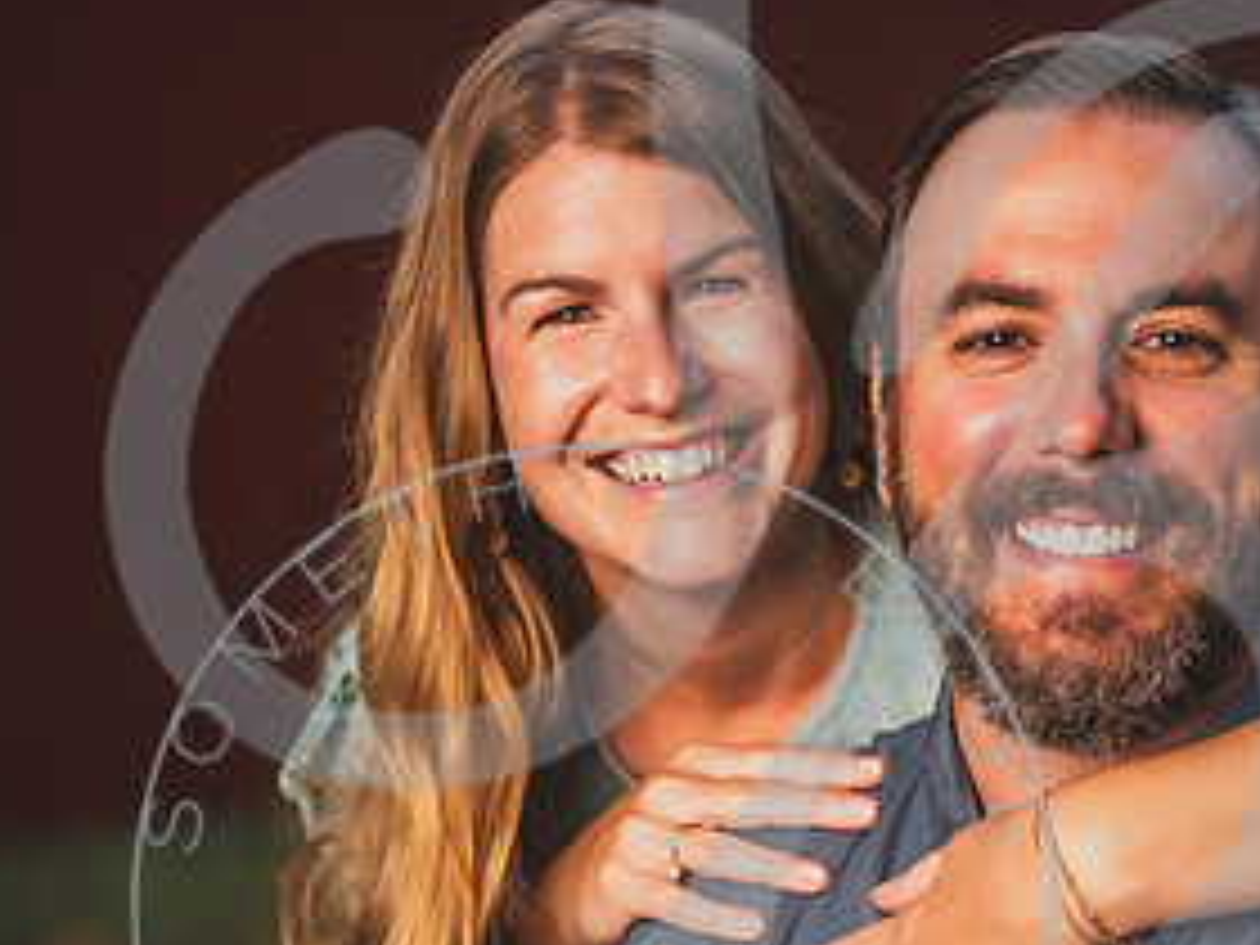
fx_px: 4332
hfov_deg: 16.5
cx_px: 770
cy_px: 531
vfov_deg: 12.4
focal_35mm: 119
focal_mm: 56
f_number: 2.8
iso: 100
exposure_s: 1/200
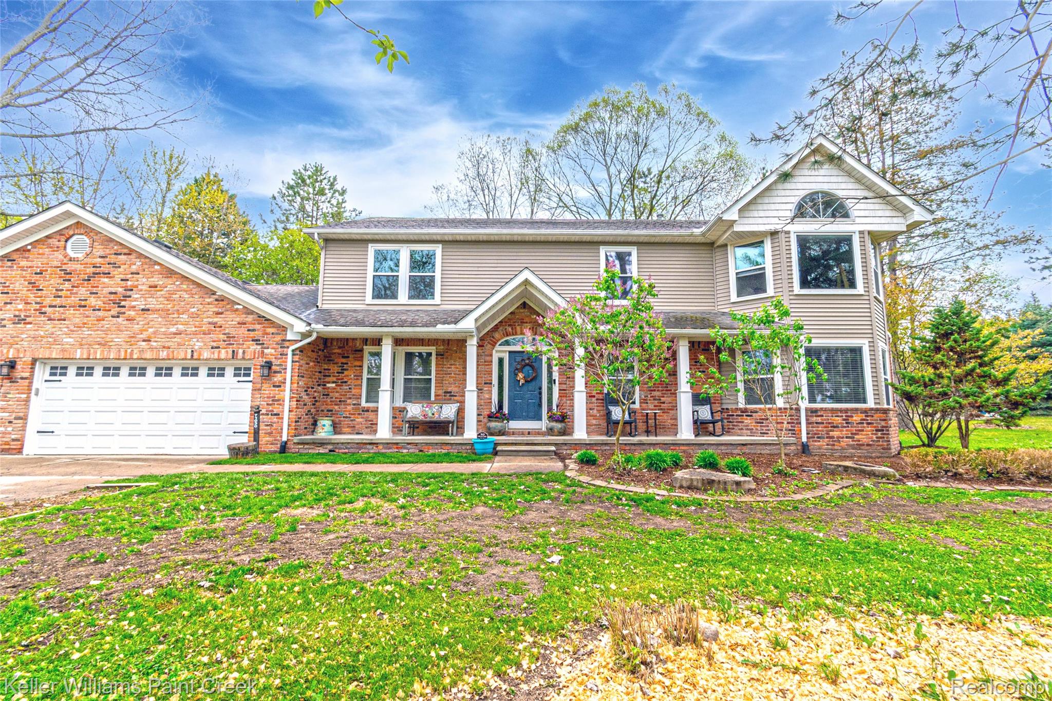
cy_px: 350
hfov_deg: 100.4
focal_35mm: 15
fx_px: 438
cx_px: 526
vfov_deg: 77.3
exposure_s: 1/100
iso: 160
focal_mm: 10
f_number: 14
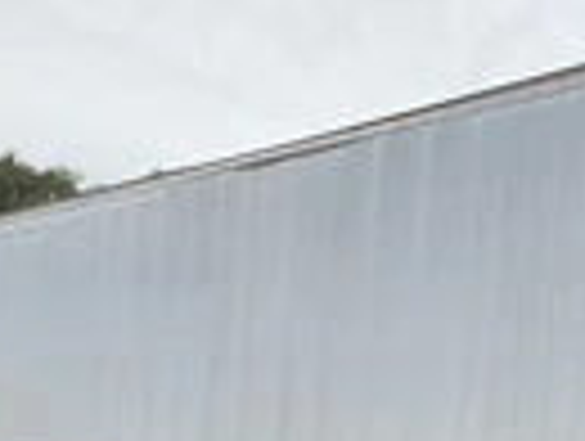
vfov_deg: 16.5
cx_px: 662
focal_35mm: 89
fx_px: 1507
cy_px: 382
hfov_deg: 20.8
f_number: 1.8
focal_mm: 3
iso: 25
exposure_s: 1/1912
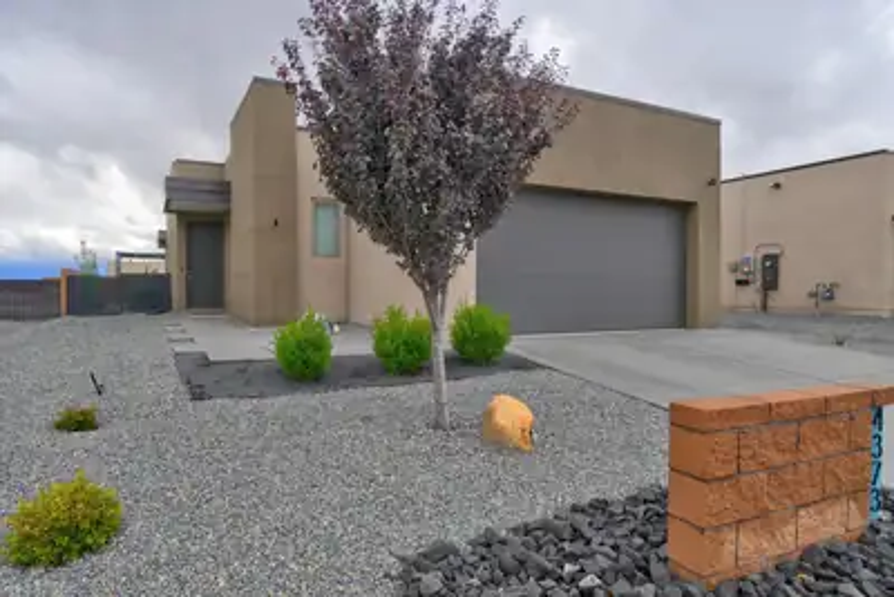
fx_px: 522
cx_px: 447
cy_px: 298
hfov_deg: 81.2
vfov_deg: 59.5
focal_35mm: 21
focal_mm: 14
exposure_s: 1/100
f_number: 7.1
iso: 100
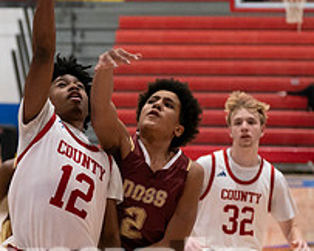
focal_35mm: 199
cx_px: 53
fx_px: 1848
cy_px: 173
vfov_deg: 7.8
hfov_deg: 9.7
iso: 4000
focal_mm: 70
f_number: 2.8
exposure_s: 1/1000
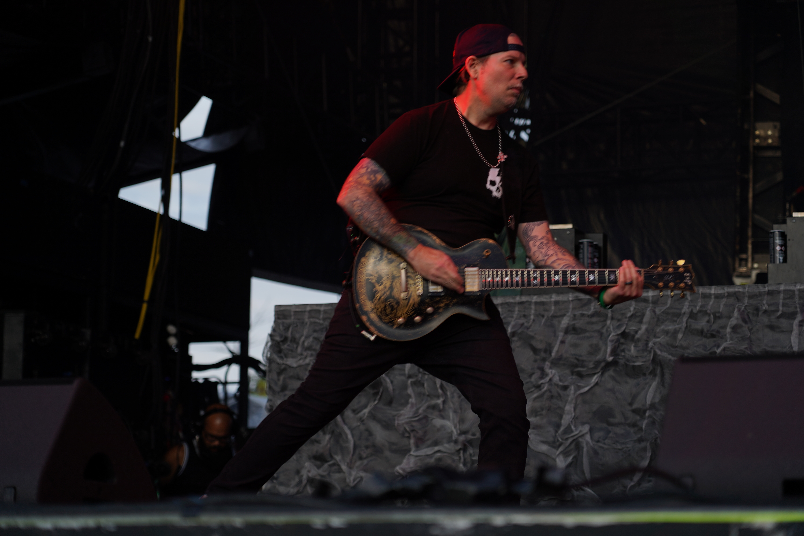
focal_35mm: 105
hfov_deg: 19.5
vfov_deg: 13.0
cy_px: 268
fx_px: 2345
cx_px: 402
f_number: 4
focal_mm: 105
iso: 100
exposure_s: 1/125
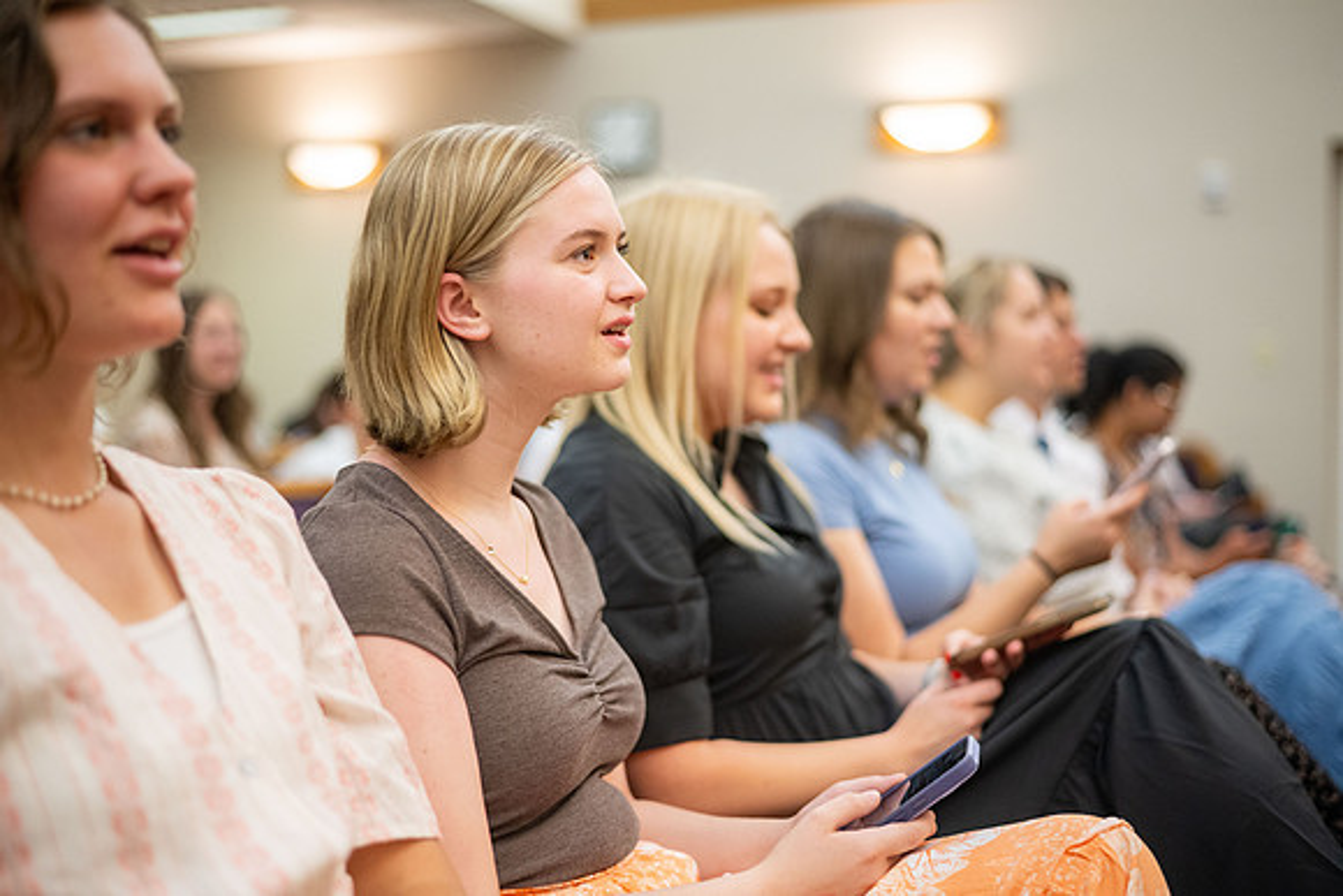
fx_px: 1866
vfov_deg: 27.0
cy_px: 448
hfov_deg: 39.6
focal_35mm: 50
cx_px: 672
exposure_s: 1/400
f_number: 1.8
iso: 1600
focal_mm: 50
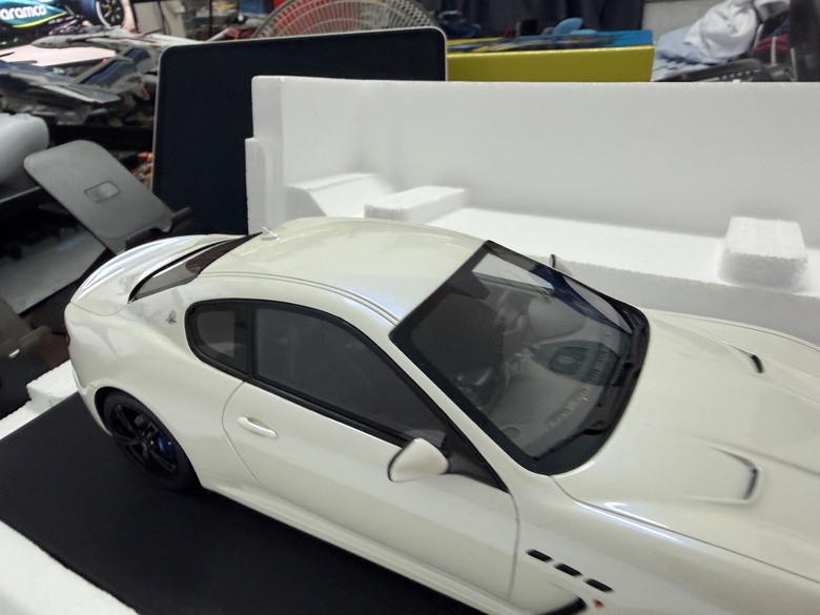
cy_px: 308
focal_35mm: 24
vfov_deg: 56.8
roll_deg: +4.1
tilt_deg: -27.4
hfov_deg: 71.6
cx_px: 410
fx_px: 569
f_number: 2.2
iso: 160
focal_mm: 2.22
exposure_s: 1/60
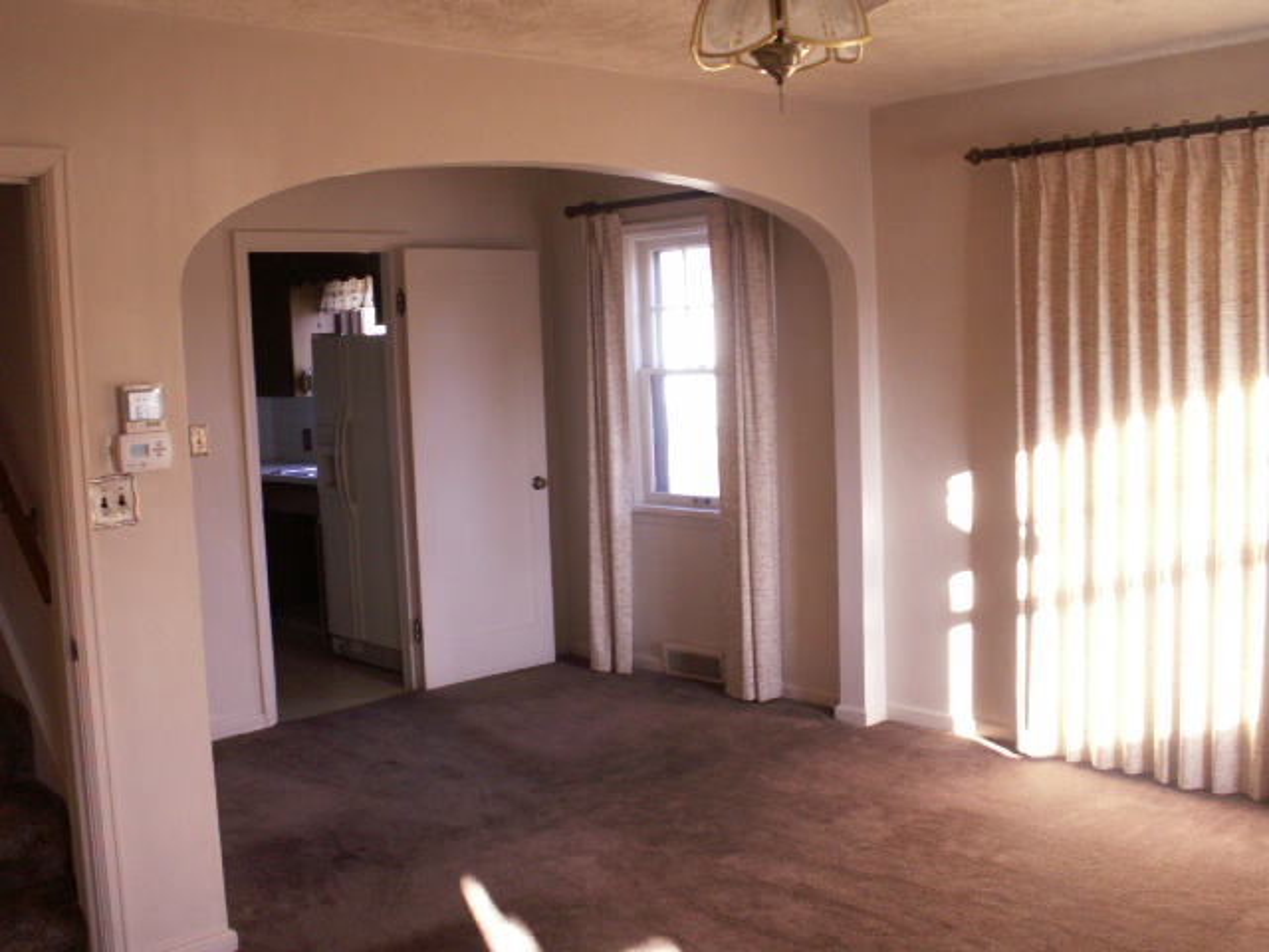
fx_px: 1283
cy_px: 476
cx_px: 634
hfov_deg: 52.6
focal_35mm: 35
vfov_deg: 40.7
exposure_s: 1/40
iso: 100
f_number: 2.8
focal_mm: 5.86
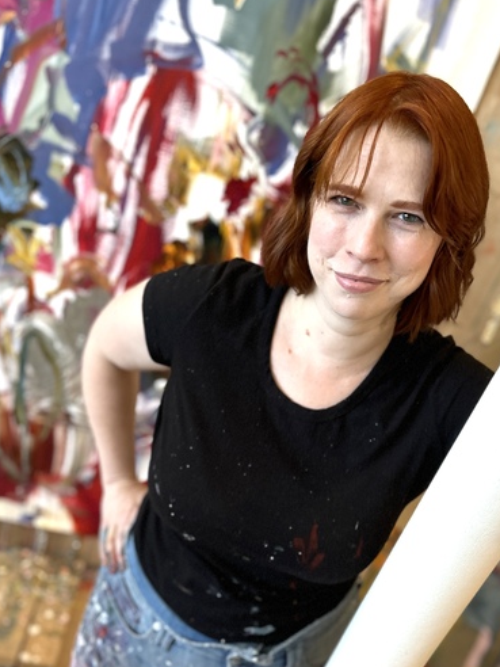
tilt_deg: -33.0
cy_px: 468
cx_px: 262
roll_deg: -19.9
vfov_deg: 46.8
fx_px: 751
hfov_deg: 36.8
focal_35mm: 39
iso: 160
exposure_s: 1/120
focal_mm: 6.86
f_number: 1.78
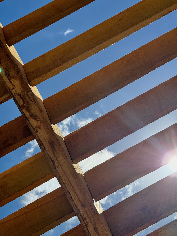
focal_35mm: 48
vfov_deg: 39.7
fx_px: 327
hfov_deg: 30.3
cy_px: 118
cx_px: 88
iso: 64
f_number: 1.78
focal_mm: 6.86
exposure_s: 1/7937
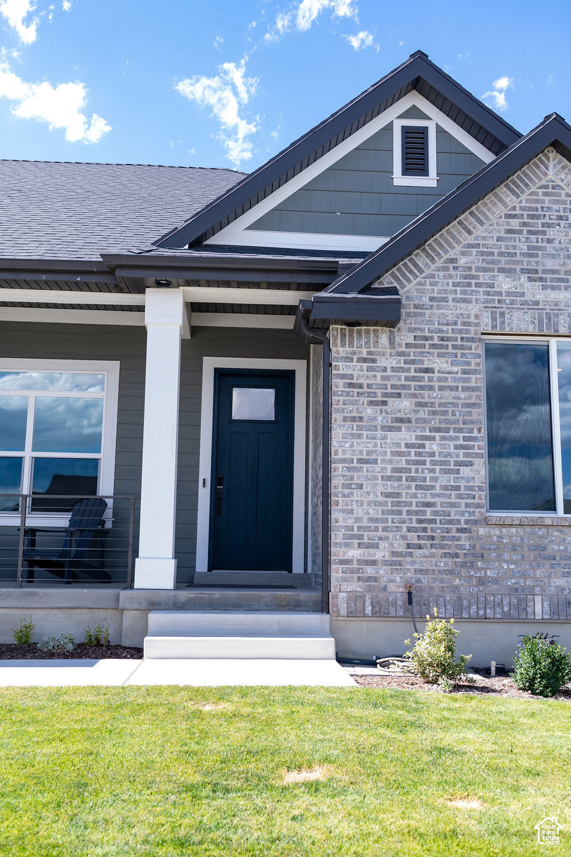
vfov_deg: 54.4
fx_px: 833
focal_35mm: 35
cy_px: 428
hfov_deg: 37.9
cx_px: 286
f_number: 4.5
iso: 125
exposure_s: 1/250
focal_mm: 35
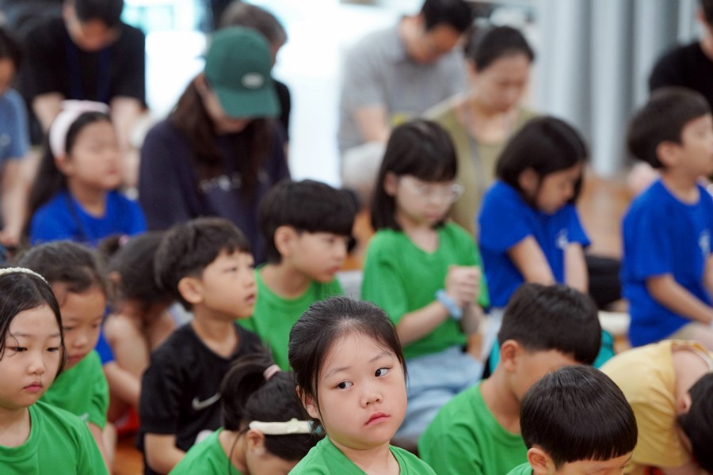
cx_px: 356
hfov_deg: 14.4
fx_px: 2812
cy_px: 238
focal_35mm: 142
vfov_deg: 9.7
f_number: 4
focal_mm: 142
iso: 2500
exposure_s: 1/160
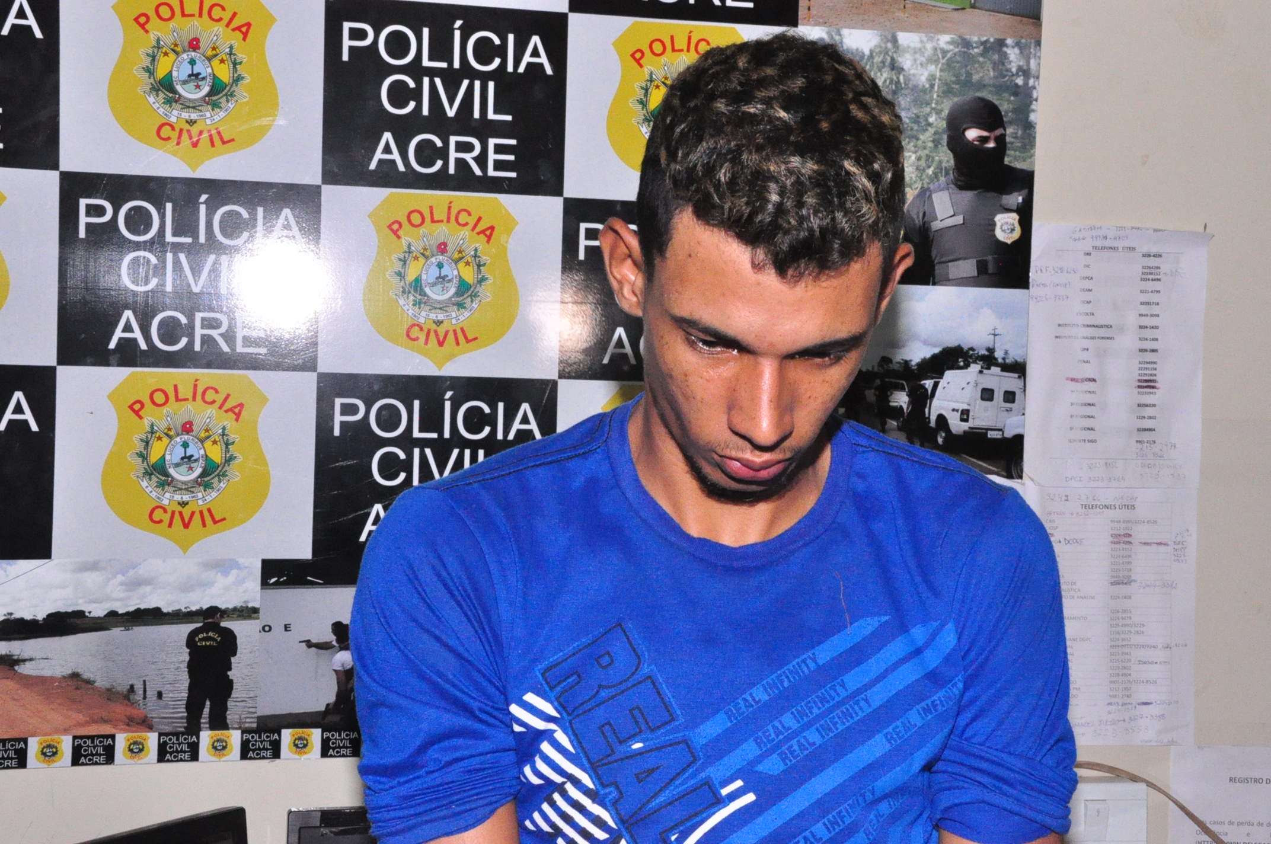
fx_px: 1851
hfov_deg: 37.9
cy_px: 422
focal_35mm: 52
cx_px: 636
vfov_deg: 25.7
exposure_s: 1/200
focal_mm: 35
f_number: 14
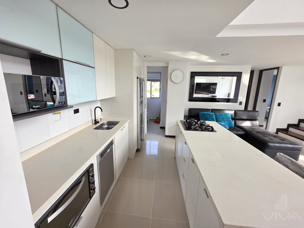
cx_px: 152
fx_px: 114
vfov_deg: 89.9
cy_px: 114
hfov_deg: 106.2
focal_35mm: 13
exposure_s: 1/120
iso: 125
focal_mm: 2.2
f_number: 1.9
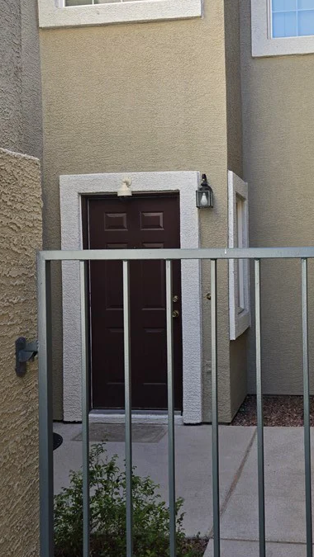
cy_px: 264
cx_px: 264
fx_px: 562
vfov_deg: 52.8
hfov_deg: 30.2
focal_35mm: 38
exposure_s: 1/200
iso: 25
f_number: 1.8
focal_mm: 5.4
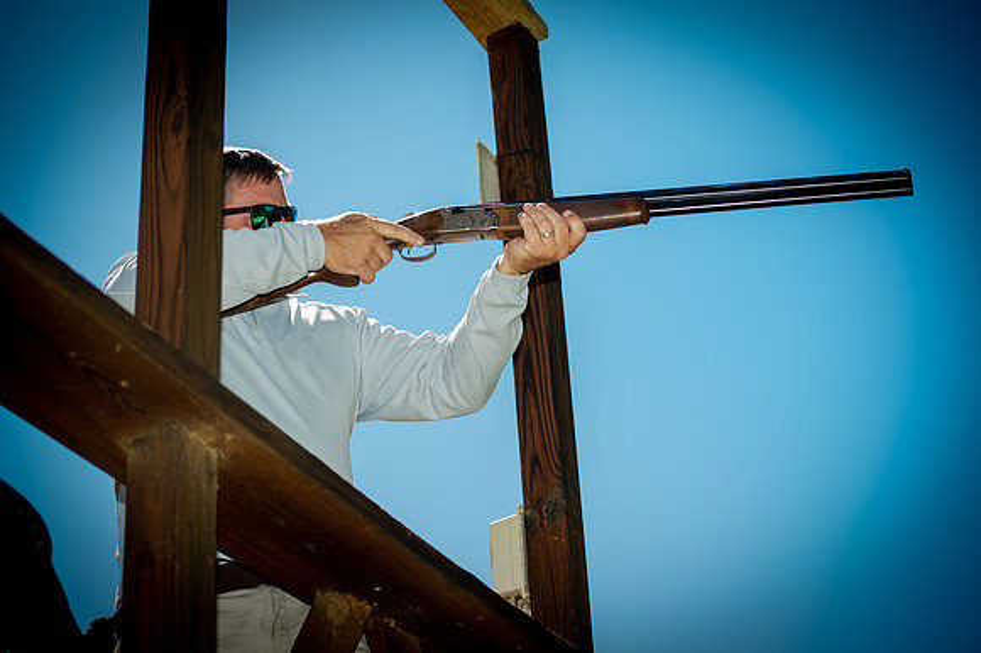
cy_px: 326
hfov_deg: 28.9
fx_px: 1906
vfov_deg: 19.4
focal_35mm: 70
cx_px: 490
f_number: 4
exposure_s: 1/250
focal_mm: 70
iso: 50
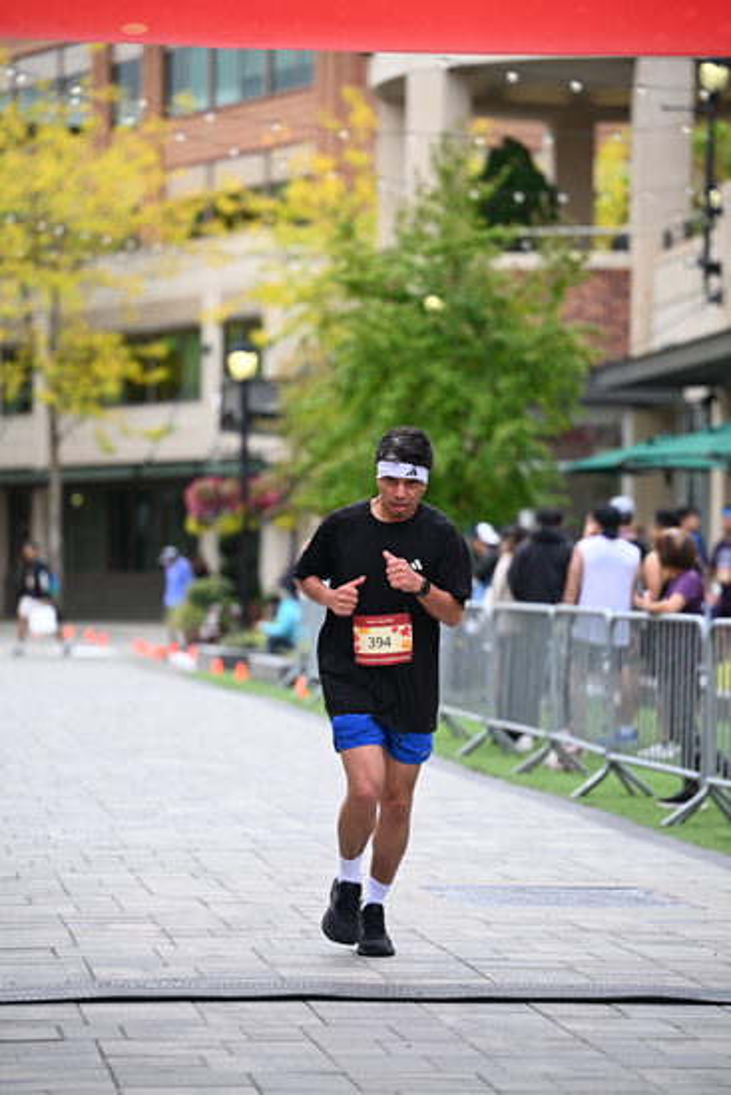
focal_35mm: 120
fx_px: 3652
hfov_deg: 11.4
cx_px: 366
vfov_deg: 17.1
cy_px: 548
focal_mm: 120
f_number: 2.8
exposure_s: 1/2500
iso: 640
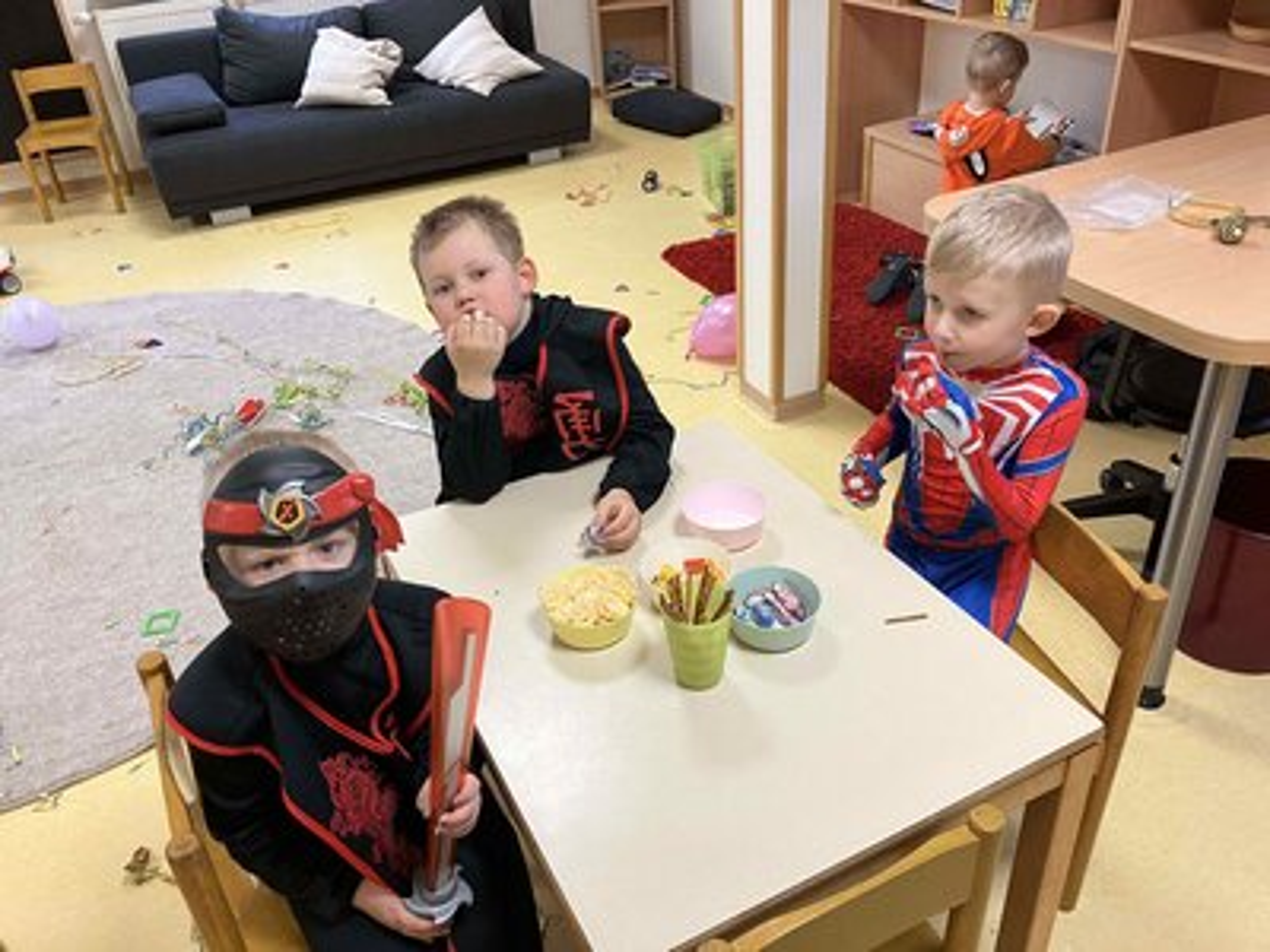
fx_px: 1027
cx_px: 635
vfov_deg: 49.7
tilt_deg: -31.1
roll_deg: +5.2
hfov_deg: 63.4
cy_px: 476
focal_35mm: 28
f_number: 1.8
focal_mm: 3.99
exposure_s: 1/50
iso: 80
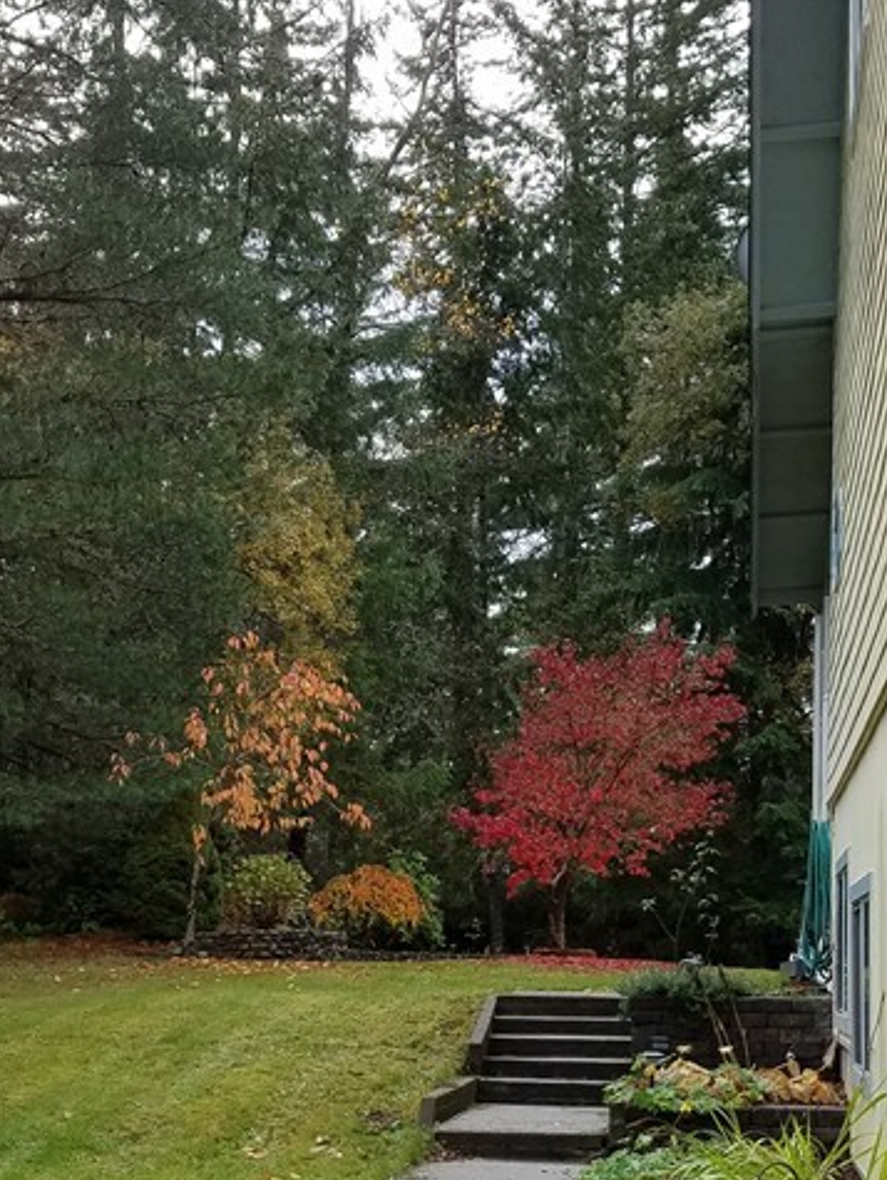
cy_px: 942
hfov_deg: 26.1
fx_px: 1911
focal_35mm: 56
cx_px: 383
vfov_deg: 33.4
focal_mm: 4.2
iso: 50
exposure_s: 1/486
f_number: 1.7
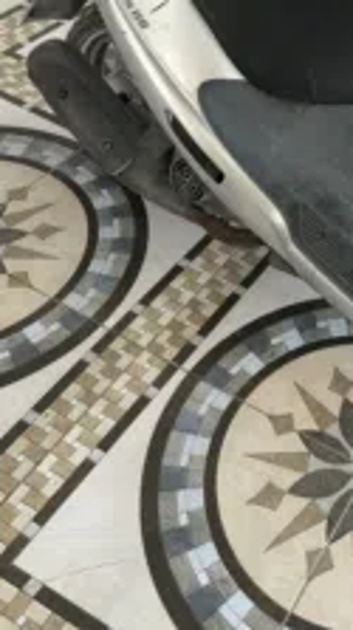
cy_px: 136
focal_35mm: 47
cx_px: 412
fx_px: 784
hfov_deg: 23.4
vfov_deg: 42.0
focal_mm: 6.86
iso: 80
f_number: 1.78
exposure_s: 1/167
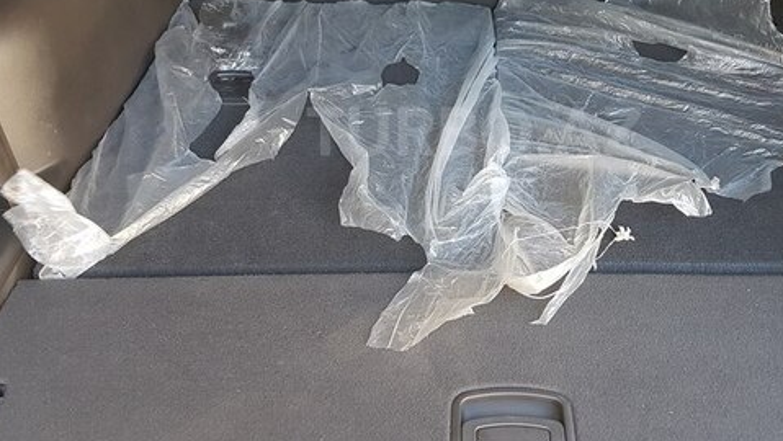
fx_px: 810
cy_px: 131
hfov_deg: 51.2
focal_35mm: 39
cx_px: 474
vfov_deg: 30.2
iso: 125
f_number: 1.7
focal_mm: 4.2
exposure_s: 1/50
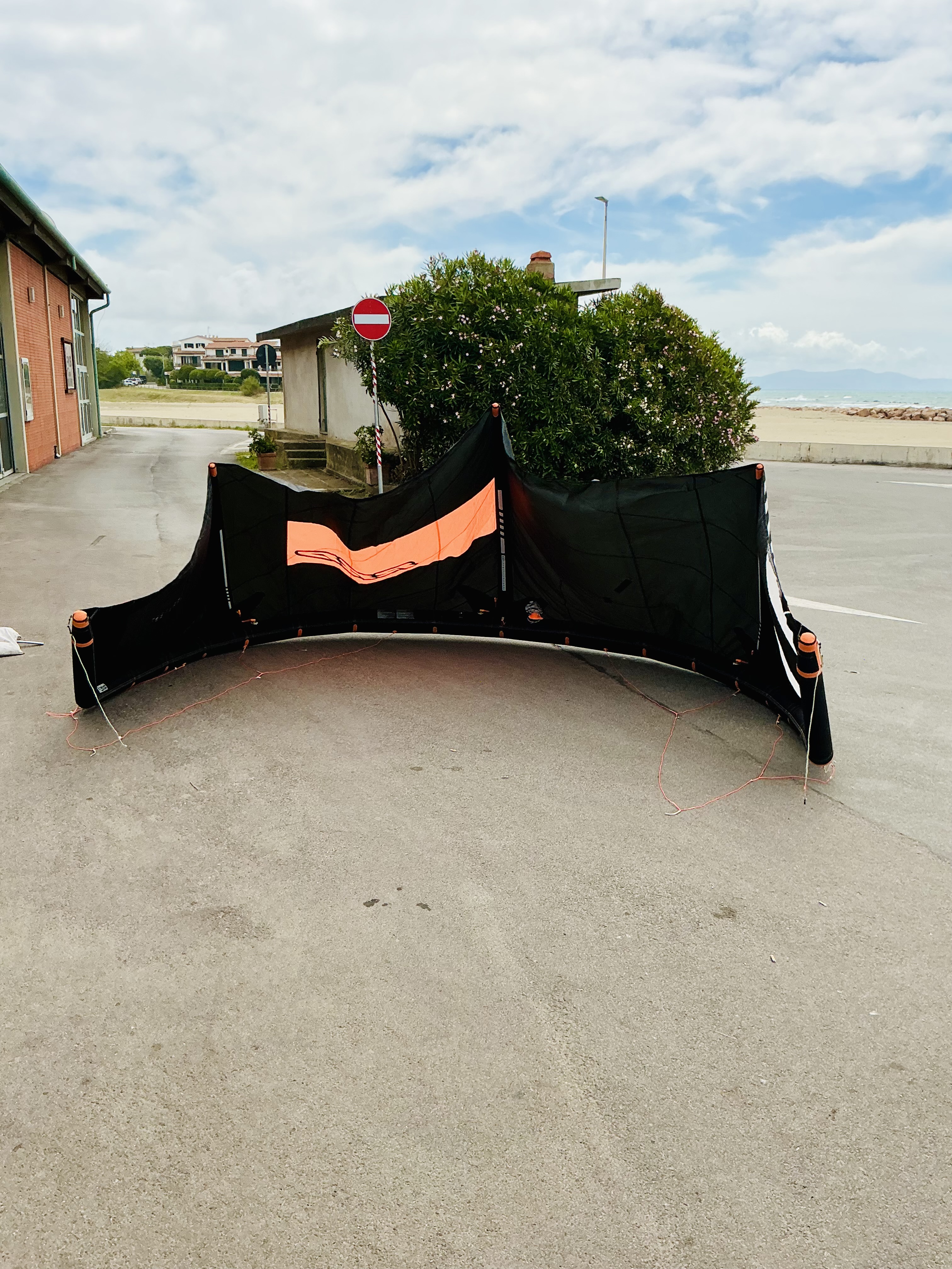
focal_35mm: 29
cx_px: 476
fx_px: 1063
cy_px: 634
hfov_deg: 48.2
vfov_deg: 61.7
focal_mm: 3
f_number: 1.8
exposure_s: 1/2141
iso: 25
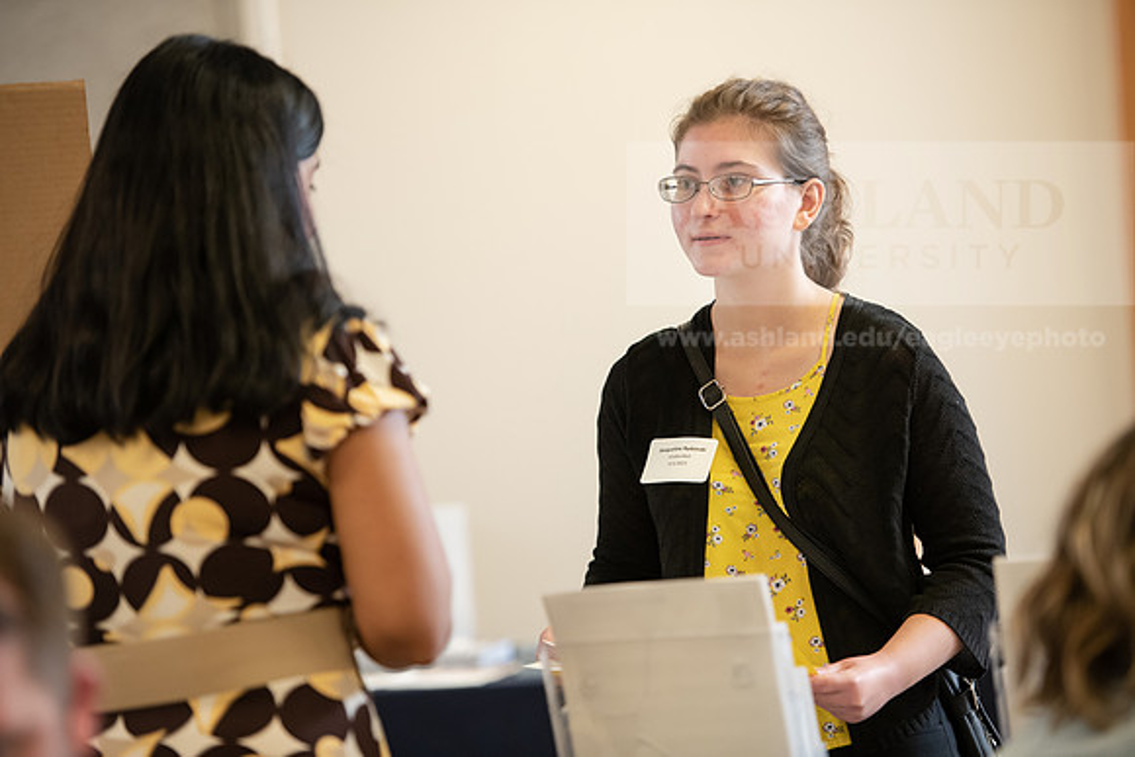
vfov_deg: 9.5
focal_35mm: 145
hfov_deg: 14.2
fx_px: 4572
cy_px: 378
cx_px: 568
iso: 1250
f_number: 3.2
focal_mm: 145
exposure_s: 1/200
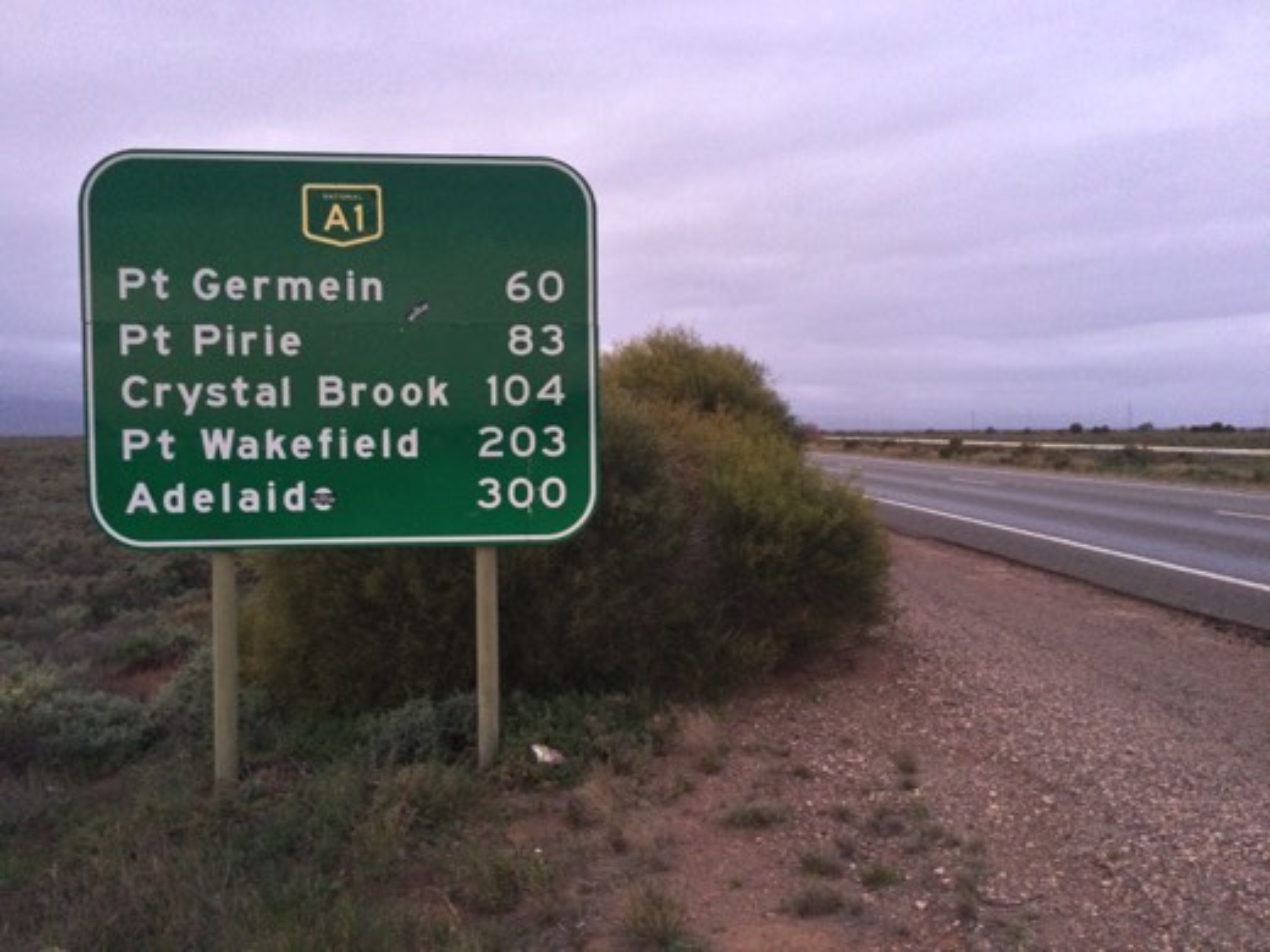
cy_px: 476
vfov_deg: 48.2
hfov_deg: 61.7
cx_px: 635
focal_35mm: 29
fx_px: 1064
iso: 250
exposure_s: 1/20
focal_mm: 4.15
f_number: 2.2
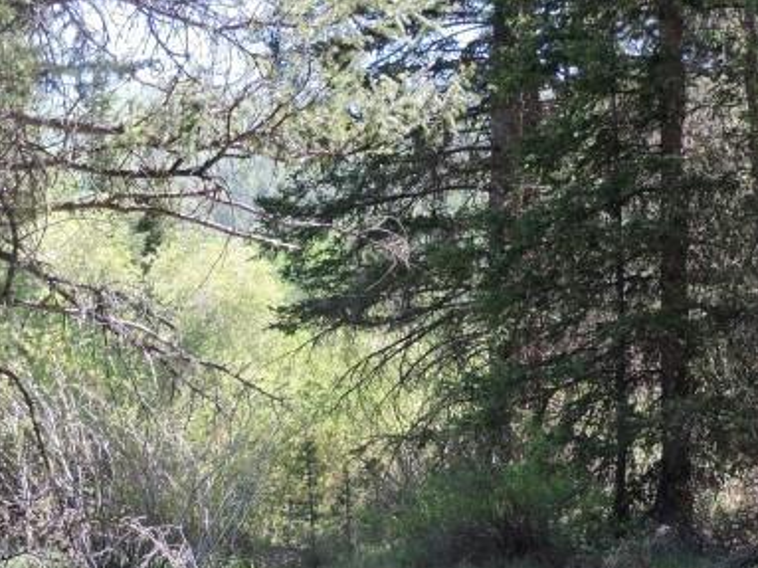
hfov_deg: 21.3
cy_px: 410
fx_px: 2014
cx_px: 332
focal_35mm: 92
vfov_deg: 16.0
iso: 100
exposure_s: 1/125
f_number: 3.7
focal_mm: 9.8
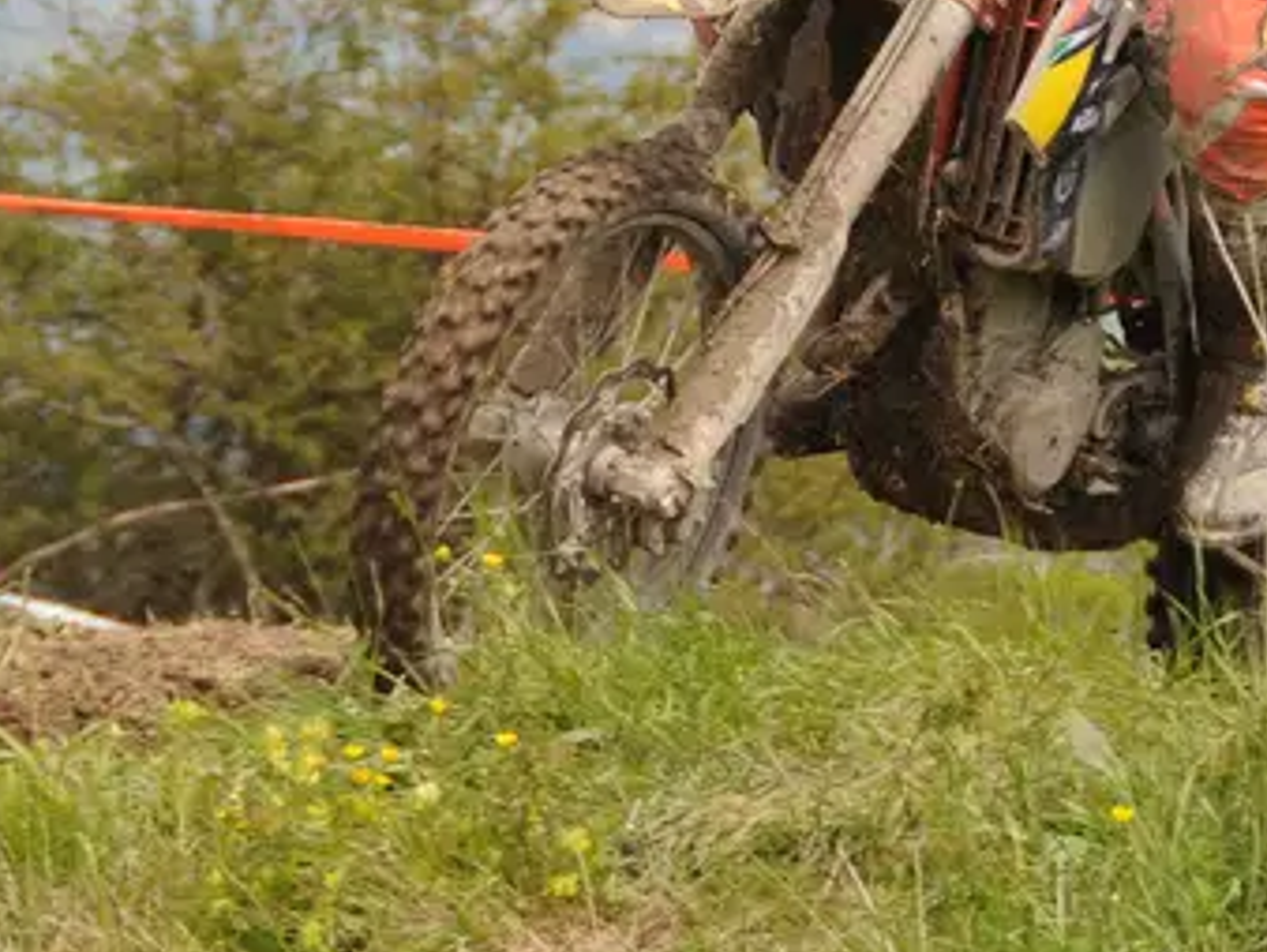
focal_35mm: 537
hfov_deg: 3.7
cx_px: 1177
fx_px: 19658
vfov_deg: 2.8
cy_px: -174
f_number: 5.3
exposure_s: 1/640
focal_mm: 105
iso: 200
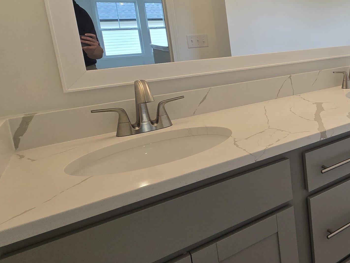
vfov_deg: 48.4
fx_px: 283
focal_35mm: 28
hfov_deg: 48.6
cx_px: 370
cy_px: 77
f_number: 2.2
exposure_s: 1/120
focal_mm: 2.2
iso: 64
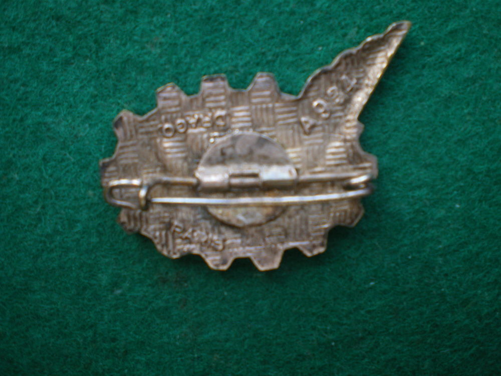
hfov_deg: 49.0
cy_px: 188
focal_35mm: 38
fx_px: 550
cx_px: 250
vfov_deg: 37.7
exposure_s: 1/50
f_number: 3.1
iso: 125
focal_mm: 6.3
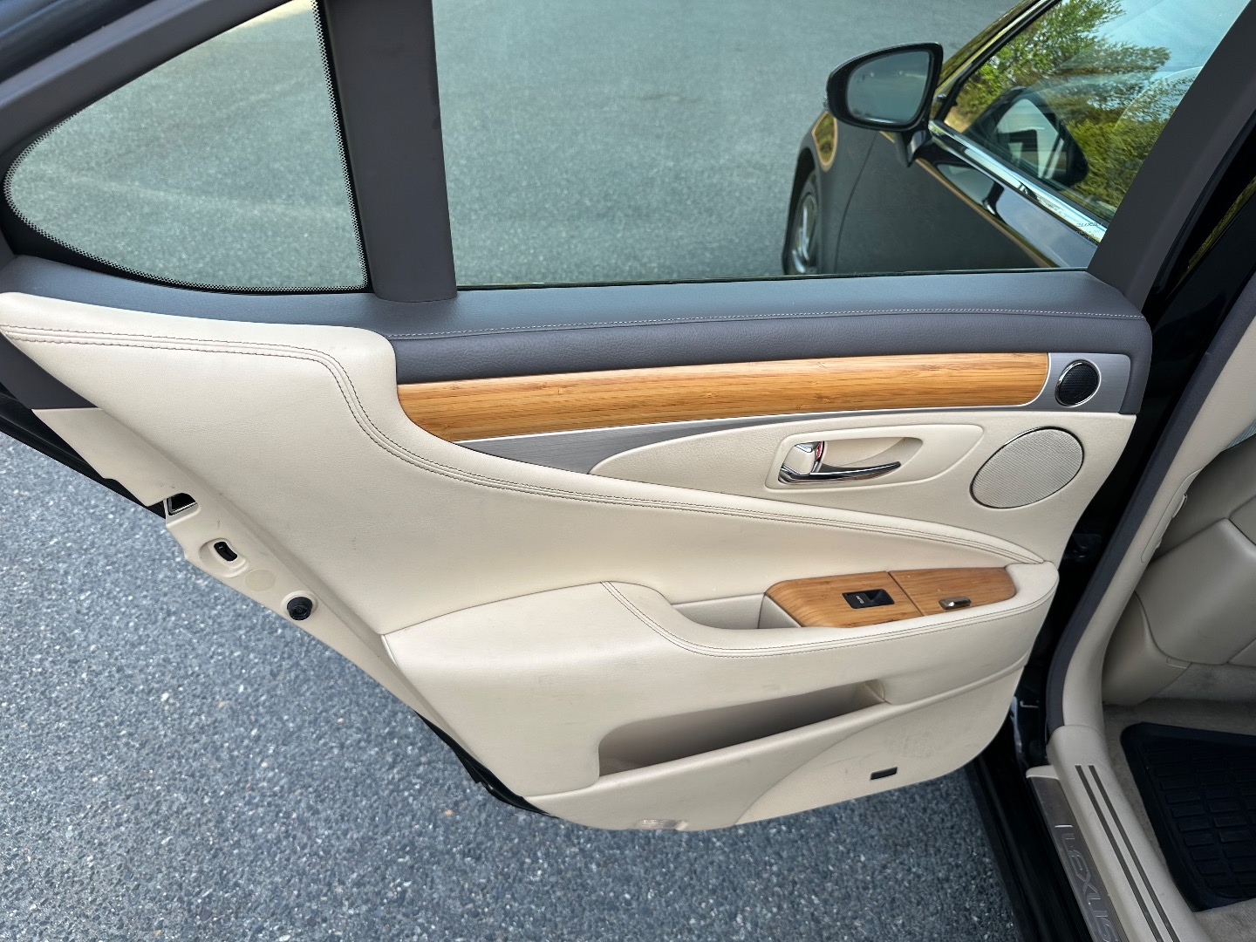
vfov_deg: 56.8
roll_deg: -1.1
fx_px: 871
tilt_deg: -32.3
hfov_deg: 71.6
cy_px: 471
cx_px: 628
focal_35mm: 24
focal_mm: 6.86
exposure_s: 1/549
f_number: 1.78
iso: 80
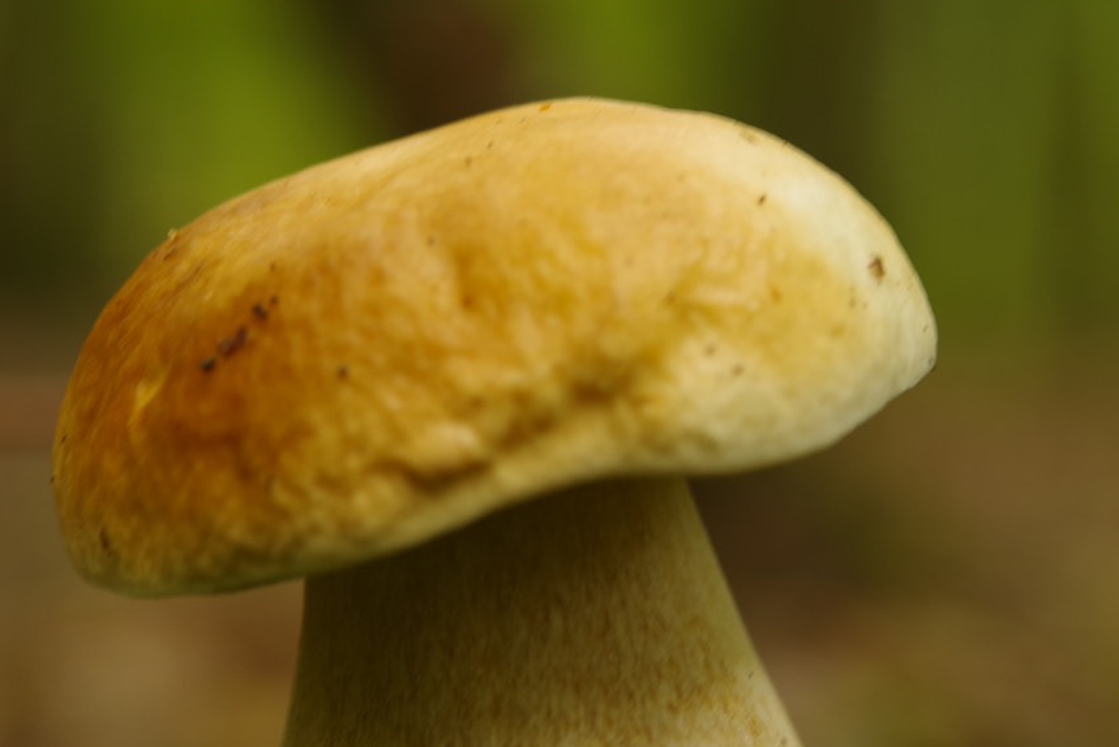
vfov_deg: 7.7
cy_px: 476
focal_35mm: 179
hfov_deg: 11.5
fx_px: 5566
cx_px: 566
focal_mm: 75
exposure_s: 1/6
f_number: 3.5
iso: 200
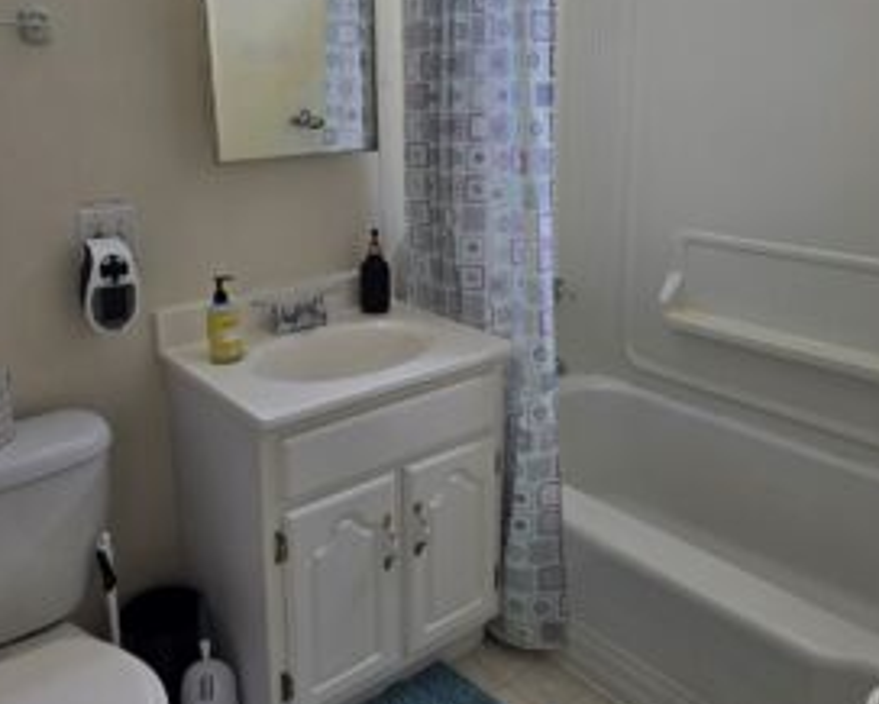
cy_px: 255
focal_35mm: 33
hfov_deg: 54.2
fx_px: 859
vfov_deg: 44.2
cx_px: 430
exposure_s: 1/144
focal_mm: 5.4
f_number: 1.8
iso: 25
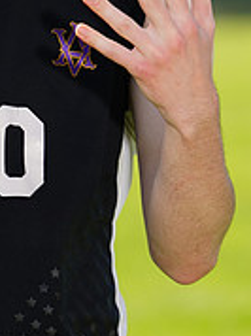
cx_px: 59
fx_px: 9226
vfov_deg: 2.1
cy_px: -89
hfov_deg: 1.6
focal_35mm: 952
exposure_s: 1/200
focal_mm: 303
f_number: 6.3
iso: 64
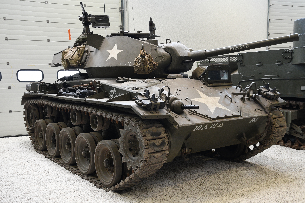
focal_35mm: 39
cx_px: 152
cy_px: 102
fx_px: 330
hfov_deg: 49.6
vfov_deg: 34.2
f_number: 4.5
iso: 800
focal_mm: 26
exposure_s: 1/80
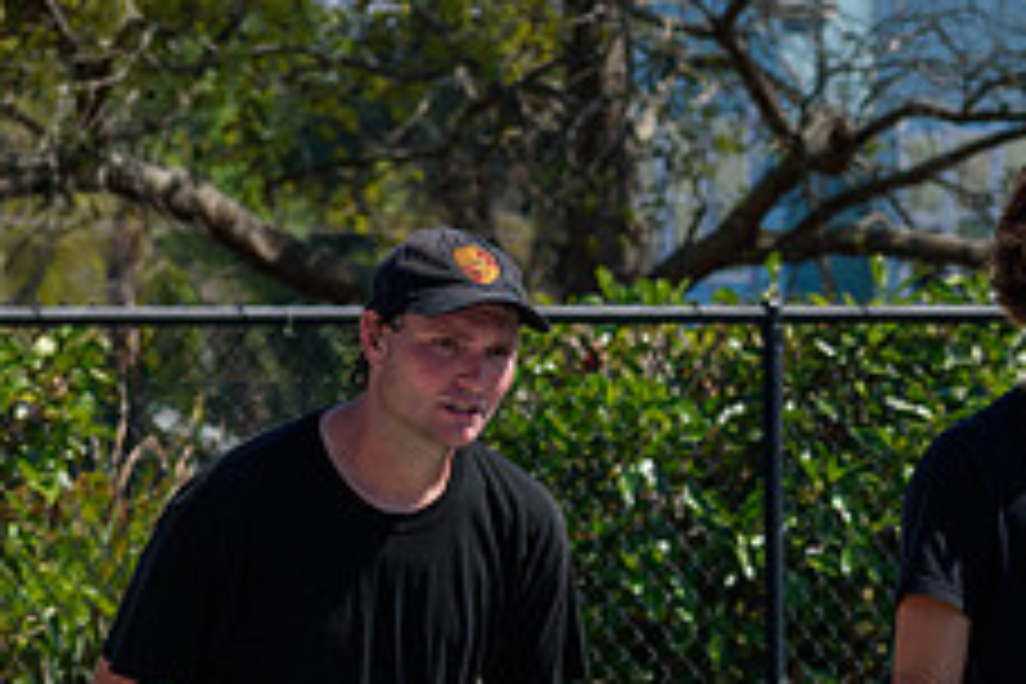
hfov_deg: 4.3
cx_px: 886
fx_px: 13593
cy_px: 812
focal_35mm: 477
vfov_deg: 2.9
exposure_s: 1/1000
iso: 200
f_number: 8
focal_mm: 125
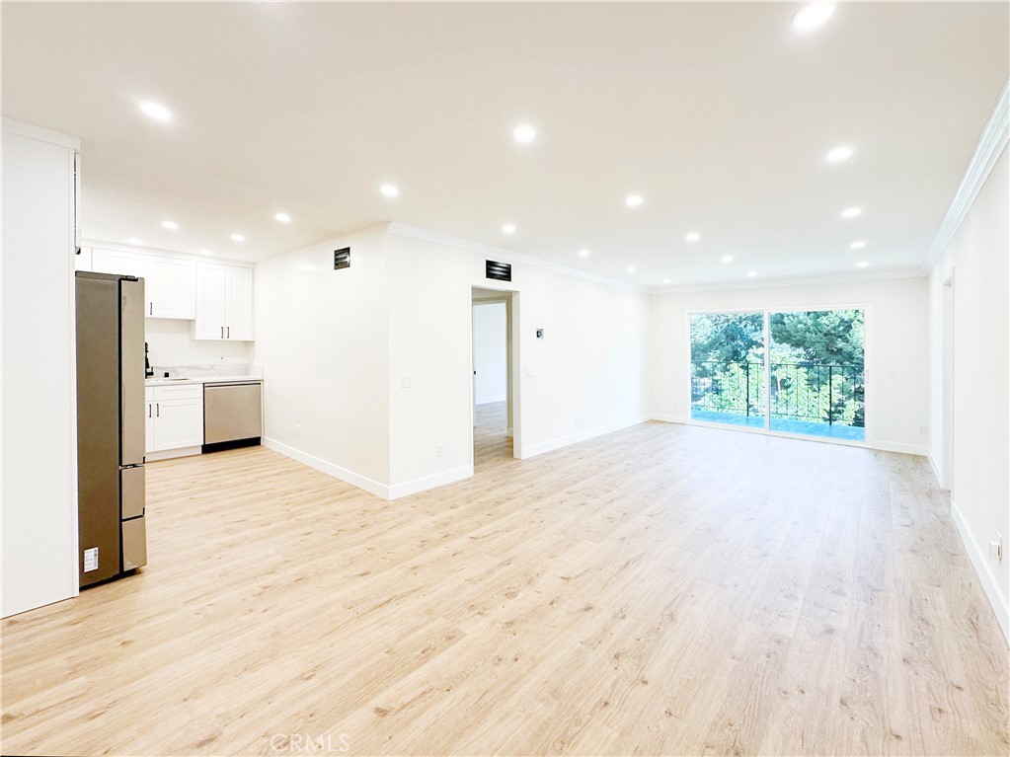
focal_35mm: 14
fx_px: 408
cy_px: 378
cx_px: 505
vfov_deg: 85.7
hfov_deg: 102.1
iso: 100
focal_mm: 2.22
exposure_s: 1/120
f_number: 2.2
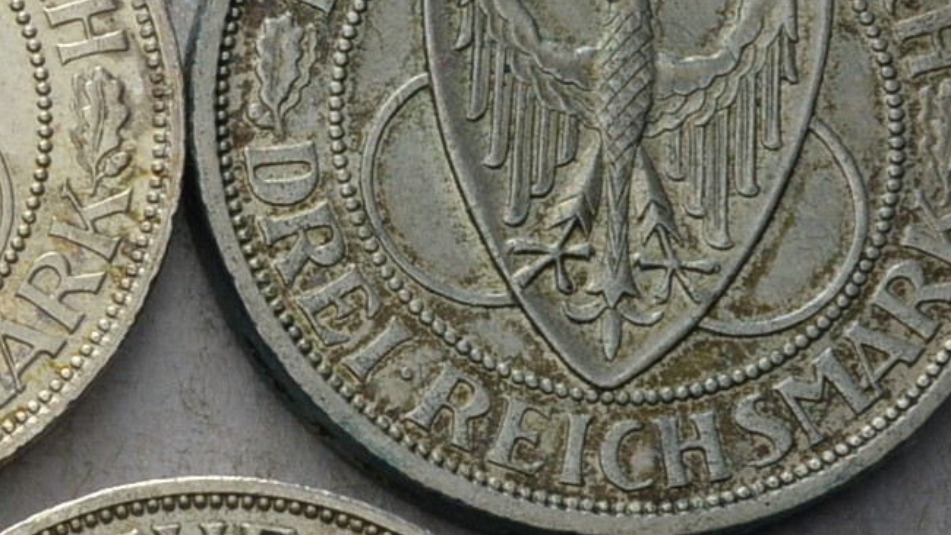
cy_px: 636
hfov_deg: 9.6
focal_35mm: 214
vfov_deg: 5.7
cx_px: -692
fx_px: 5398
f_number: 14
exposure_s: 1/250
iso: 400
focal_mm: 36
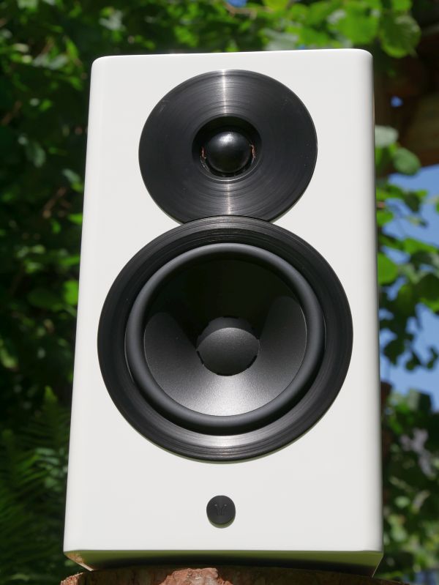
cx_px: 220
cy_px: 292
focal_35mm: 80
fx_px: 1352
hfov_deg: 18.4
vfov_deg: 24.4
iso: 200
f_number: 8
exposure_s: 1/500
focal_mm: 40
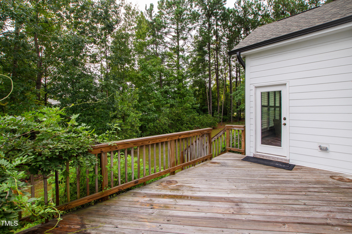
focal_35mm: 15
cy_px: 117
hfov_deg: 100.4
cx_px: 176
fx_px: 147
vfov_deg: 77.3
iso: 100
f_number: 9
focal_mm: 10
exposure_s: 1/30
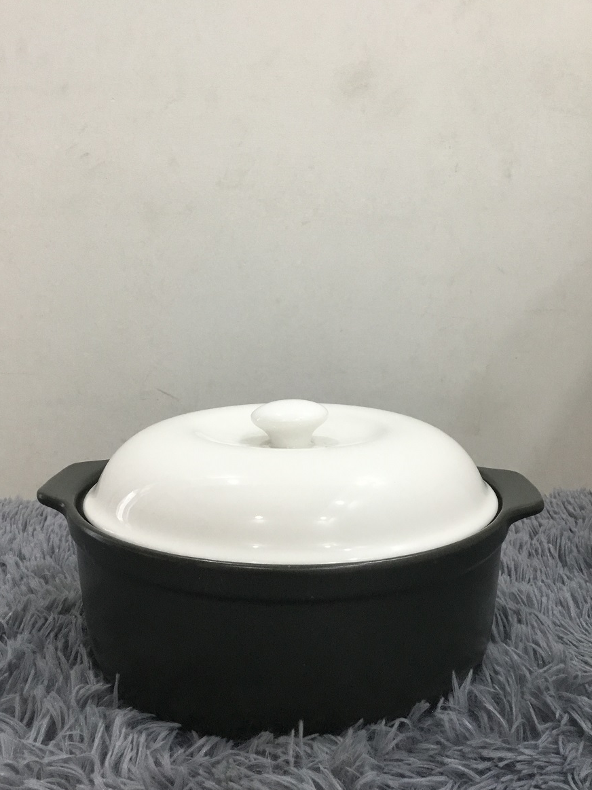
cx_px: 293
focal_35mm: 32
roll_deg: +0.5
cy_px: 399
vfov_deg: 56.8
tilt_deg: -9.9
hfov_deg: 44.2
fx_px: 730
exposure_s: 1/33
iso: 64
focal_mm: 3.3
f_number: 2.4
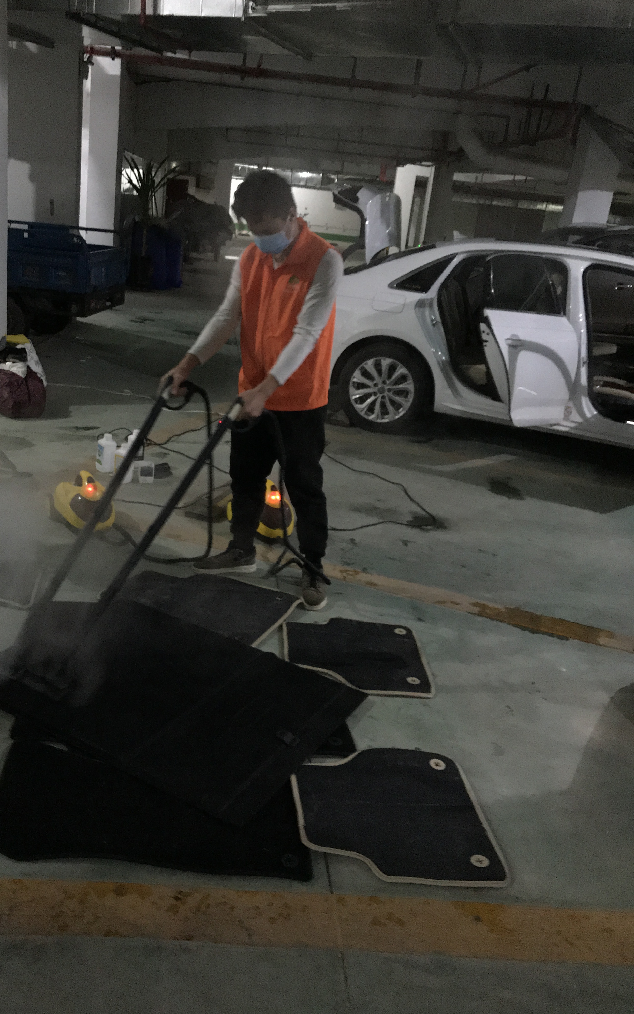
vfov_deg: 62.9
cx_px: 250
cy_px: 504
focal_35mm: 30
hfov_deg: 41.6
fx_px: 829
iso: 250
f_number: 1.8
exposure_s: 1/4
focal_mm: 3.99
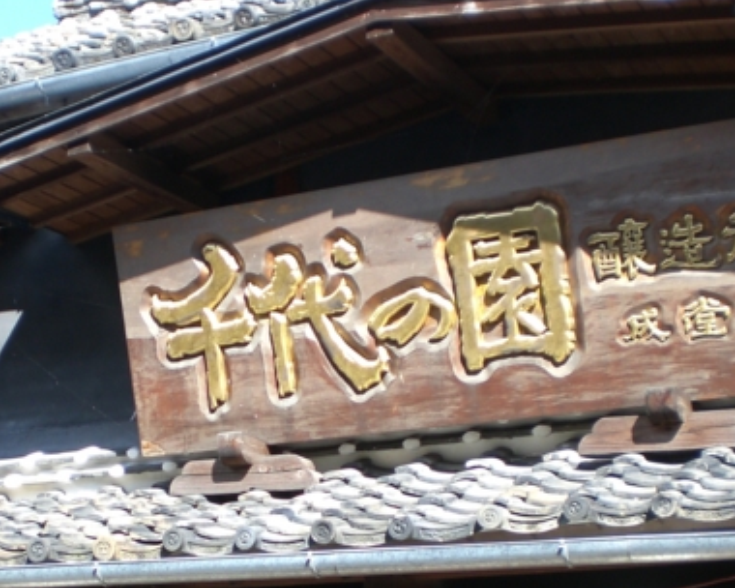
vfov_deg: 19.4
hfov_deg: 24.4
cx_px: 298
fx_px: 1697
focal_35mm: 78
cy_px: 493
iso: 50
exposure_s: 1/250
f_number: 3.1
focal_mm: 6.3
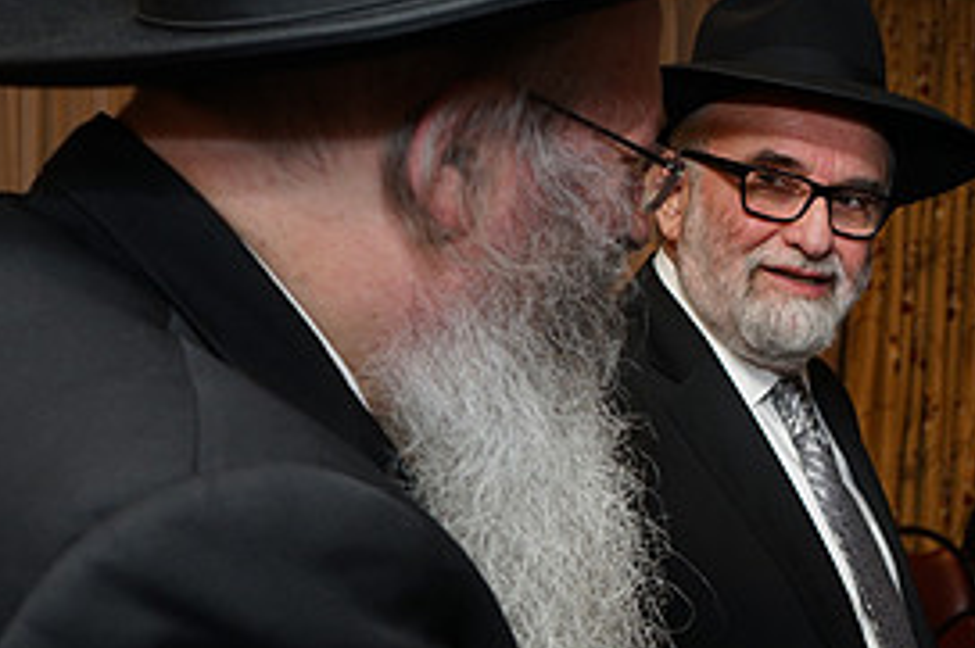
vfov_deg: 21.2
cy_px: 421
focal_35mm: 64
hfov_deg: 29.3
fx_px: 1732
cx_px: 982
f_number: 5
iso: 500
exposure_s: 1/100
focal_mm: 30
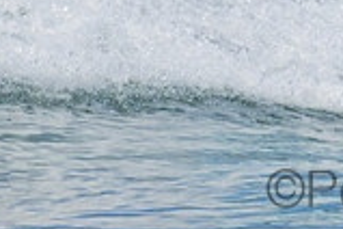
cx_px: 550
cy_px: -305
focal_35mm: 3874
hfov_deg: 0.5
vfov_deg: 0.4
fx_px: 36908
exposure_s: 1/1600
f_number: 11
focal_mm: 800
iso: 1600
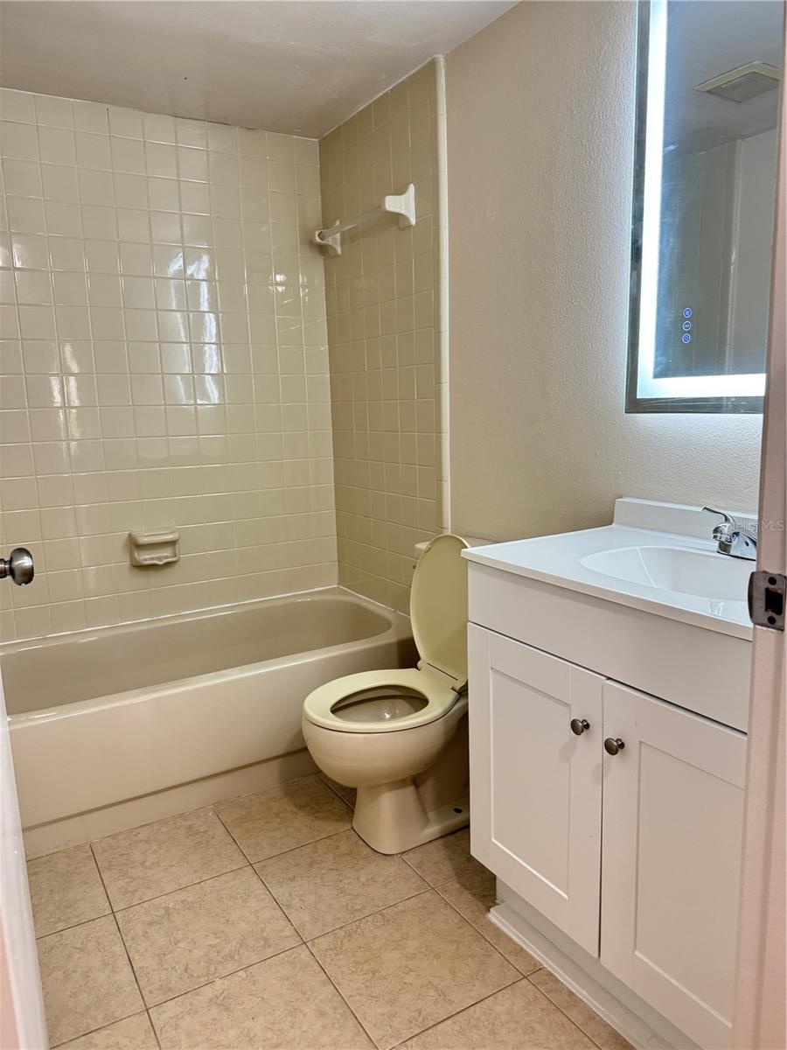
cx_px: 394
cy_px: 525
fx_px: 728
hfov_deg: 56.8
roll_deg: +2.1
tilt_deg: -11.0
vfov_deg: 71.6
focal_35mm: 24
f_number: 1.78
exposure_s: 1/60
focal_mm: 6.76
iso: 400
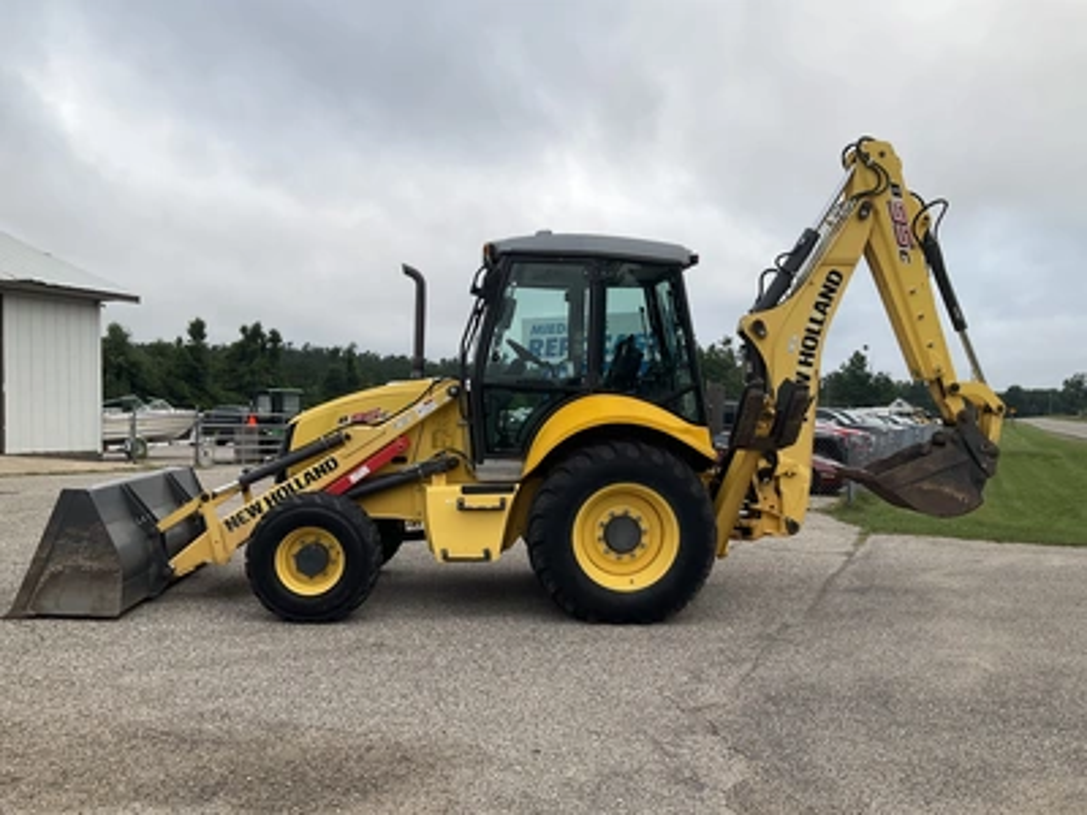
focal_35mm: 29
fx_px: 911
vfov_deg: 48.2
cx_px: 544
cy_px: 408
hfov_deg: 61.7
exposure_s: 1/1055
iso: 25
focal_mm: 3
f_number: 1.8
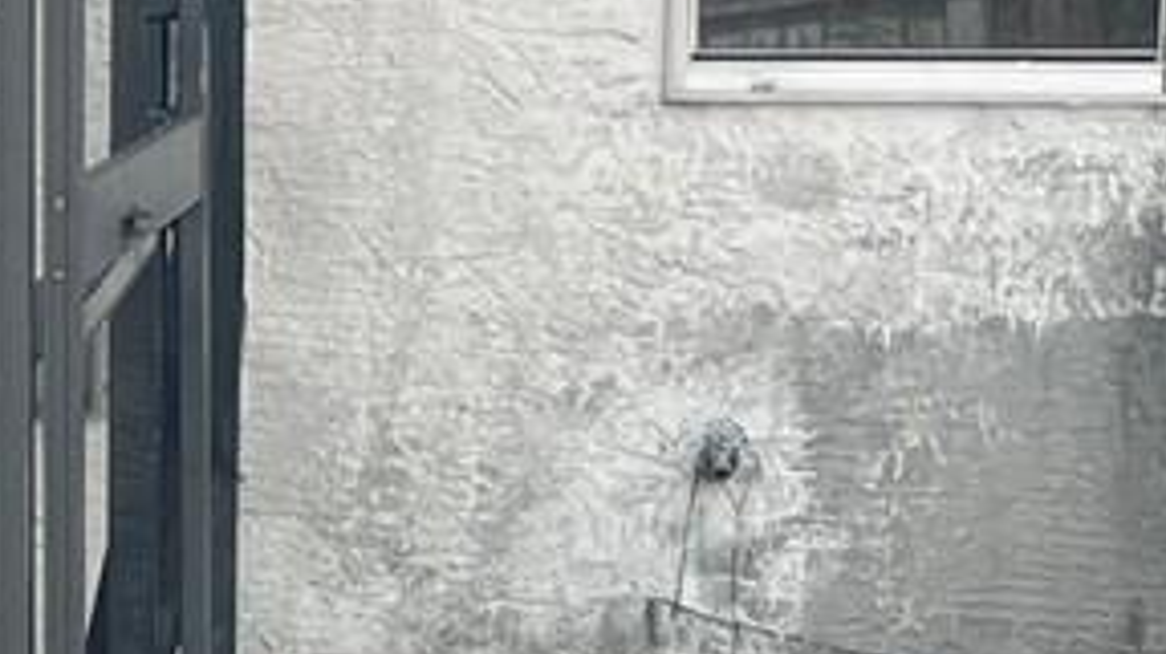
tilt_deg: -9.2
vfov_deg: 7.7
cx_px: -743
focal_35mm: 158
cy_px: 288
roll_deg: +0.3
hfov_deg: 12.7
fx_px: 4882
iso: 50
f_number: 1.6
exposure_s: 1/696
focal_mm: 5.1
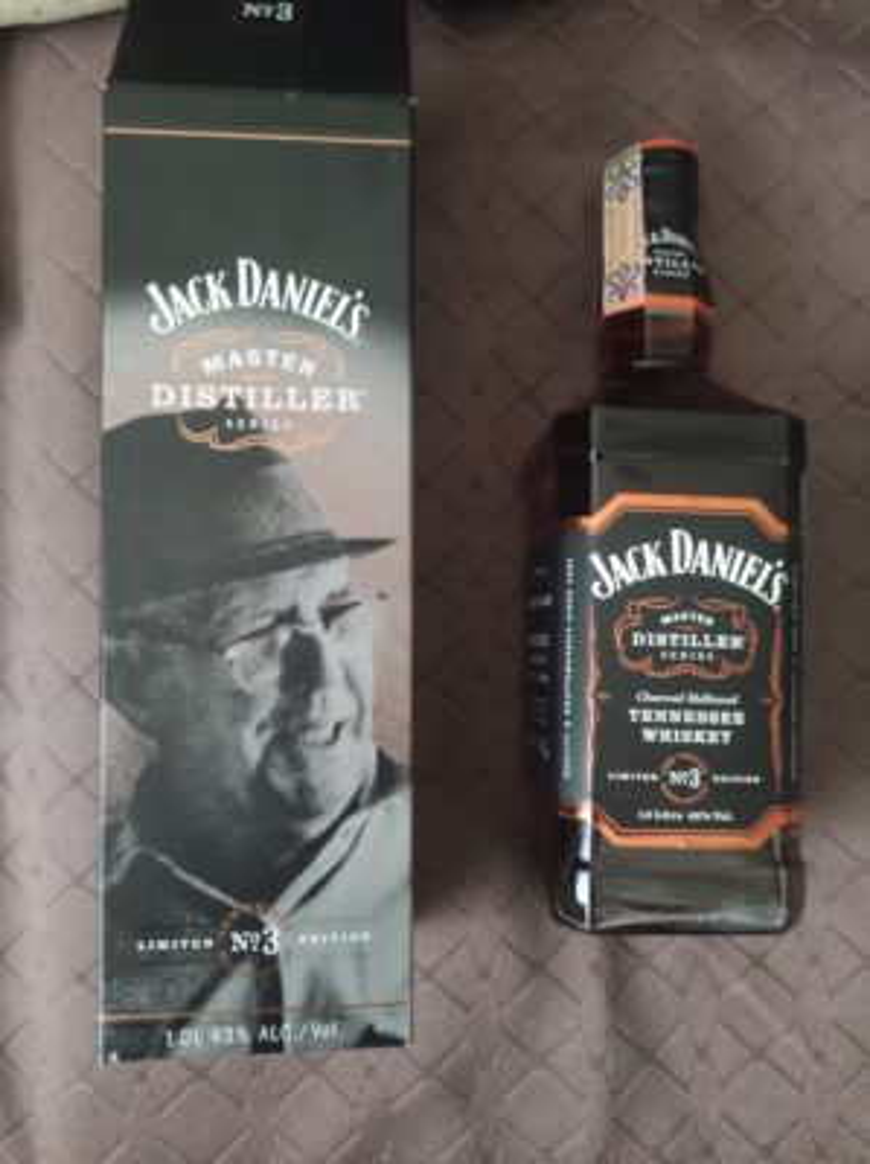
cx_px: 435
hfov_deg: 54.8
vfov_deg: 69.5
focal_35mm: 25
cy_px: 582
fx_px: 840
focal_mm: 5.43
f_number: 1.89
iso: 3894
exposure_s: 1/17
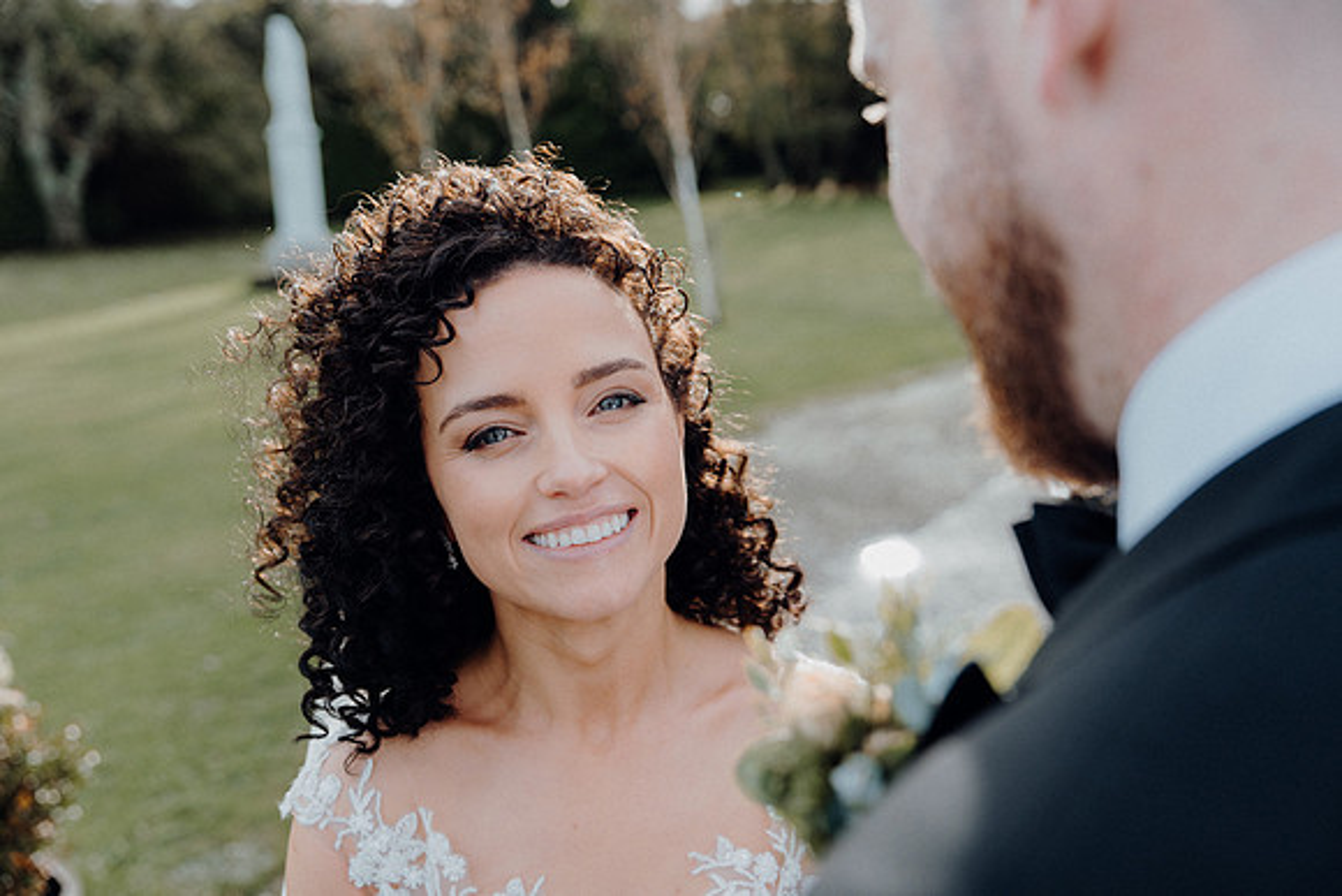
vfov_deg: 36.0
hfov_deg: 51.9
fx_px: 1380
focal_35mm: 37
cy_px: 448
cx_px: 671
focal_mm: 37
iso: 160
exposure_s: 1/500
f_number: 3.5
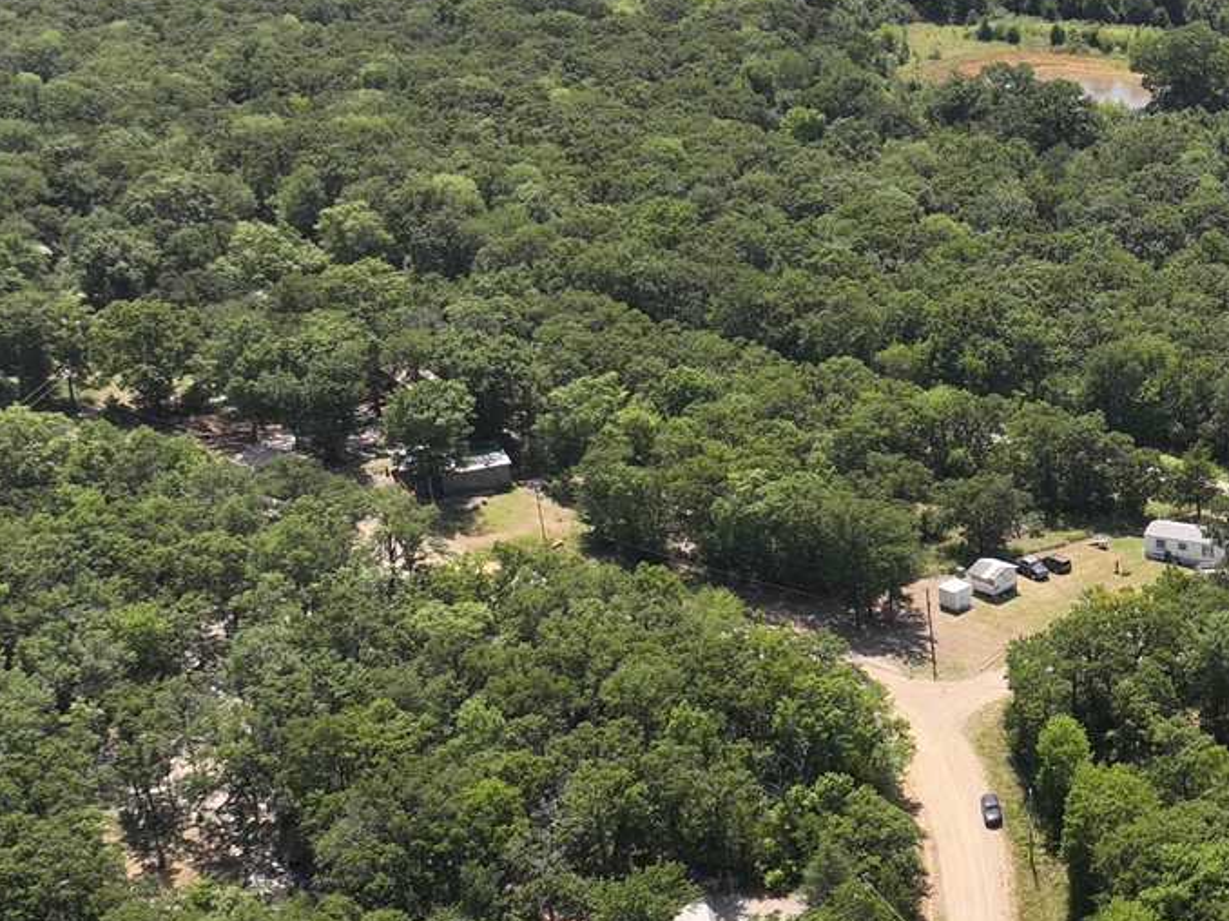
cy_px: 522
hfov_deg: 26.0
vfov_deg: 21.6
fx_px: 2413
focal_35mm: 68
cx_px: 1403
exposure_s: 1/100
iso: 100
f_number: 2.8
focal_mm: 12.29
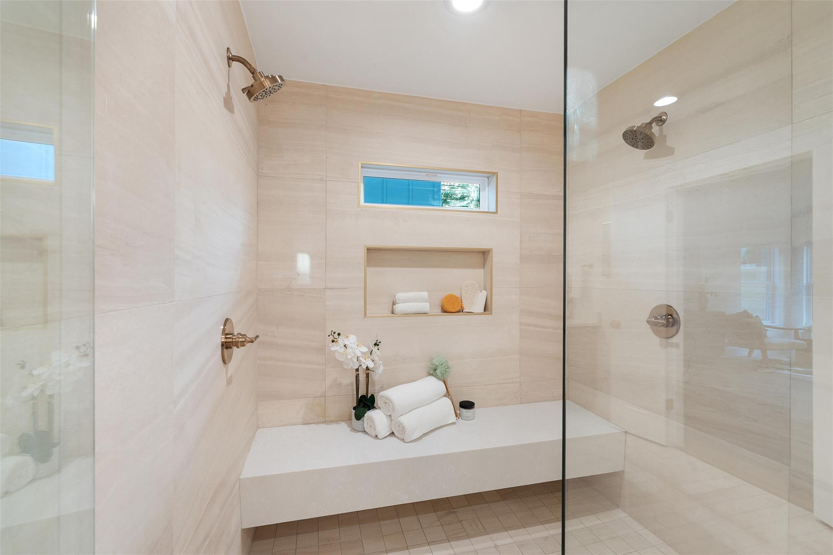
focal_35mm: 16
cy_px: 278
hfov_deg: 96.7
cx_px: 416
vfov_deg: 73.7
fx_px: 370
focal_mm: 16
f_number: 9
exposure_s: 1/2
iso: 400
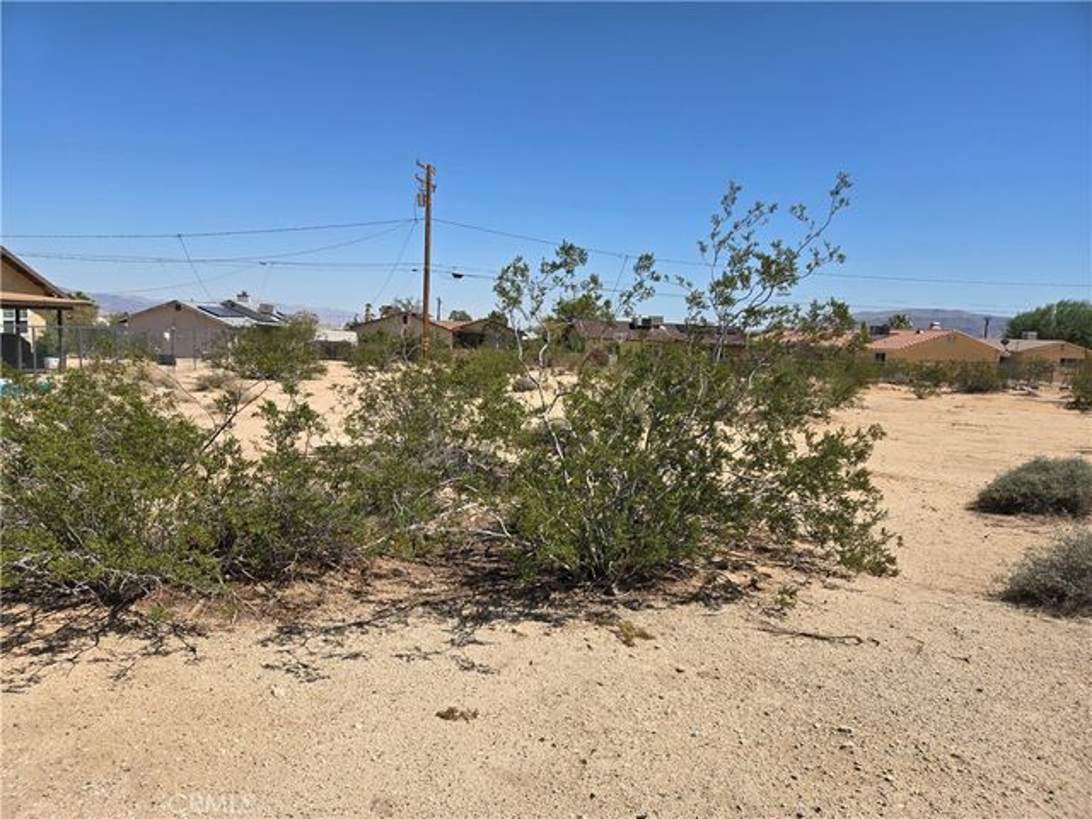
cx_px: 546
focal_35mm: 23
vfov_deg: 58.9
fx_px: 726
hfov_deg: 73.9
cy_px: 410
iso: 25
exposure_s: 1/2614
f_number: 1.8
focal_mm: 5.4
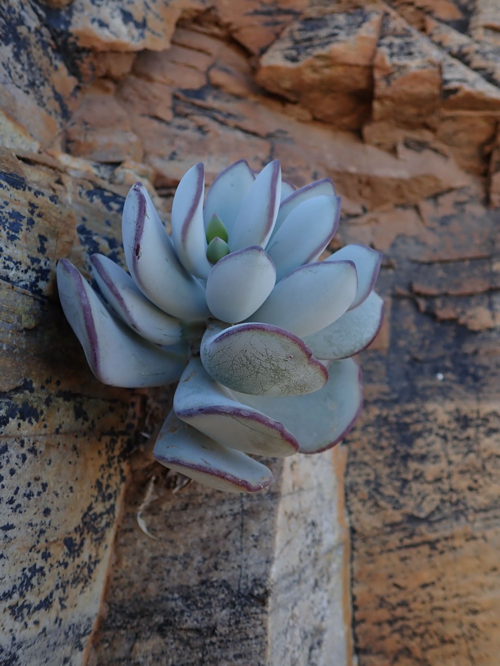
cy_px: 333
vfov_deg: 60.0
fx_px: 578
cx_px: 250
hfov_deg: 46.8
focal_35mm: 30
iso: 100
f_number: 2.3
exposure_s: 1/200
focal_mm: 5.5
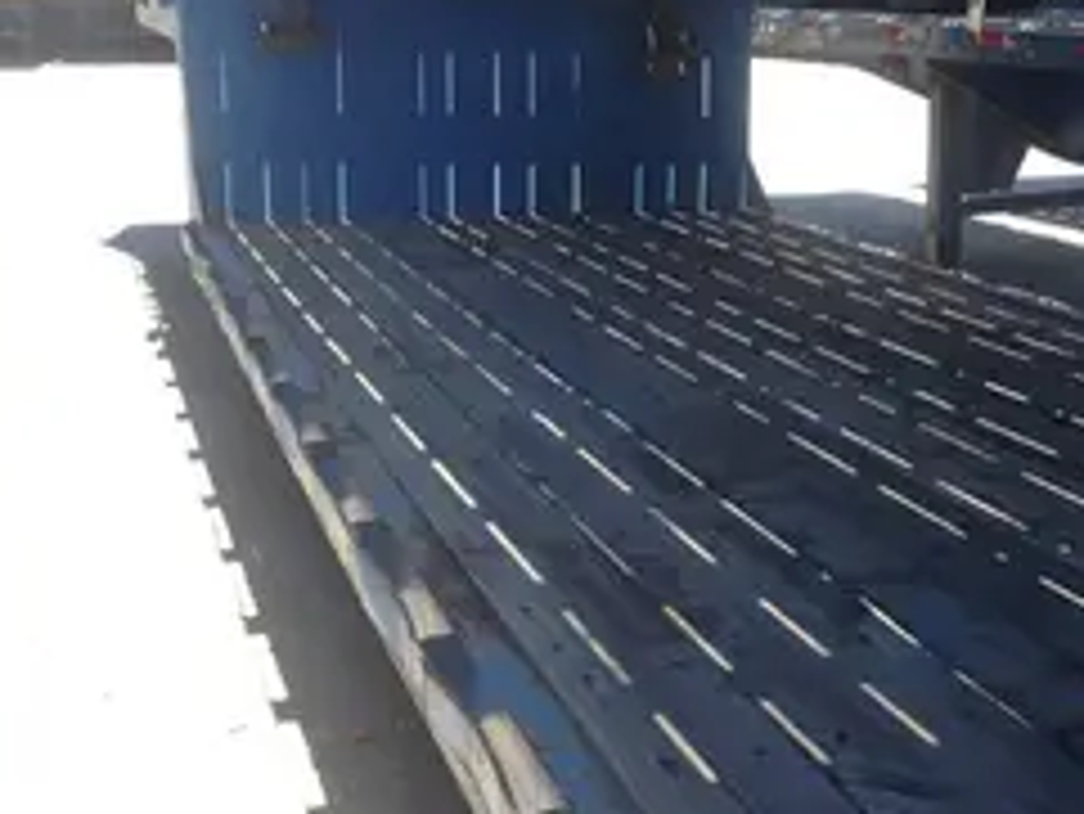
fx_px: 1817
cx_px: 805
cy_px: 594
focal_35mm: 58
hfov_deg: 32.6
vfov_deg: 25.0
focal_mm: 4.28
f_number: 2.4
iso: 50
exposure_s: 1/356
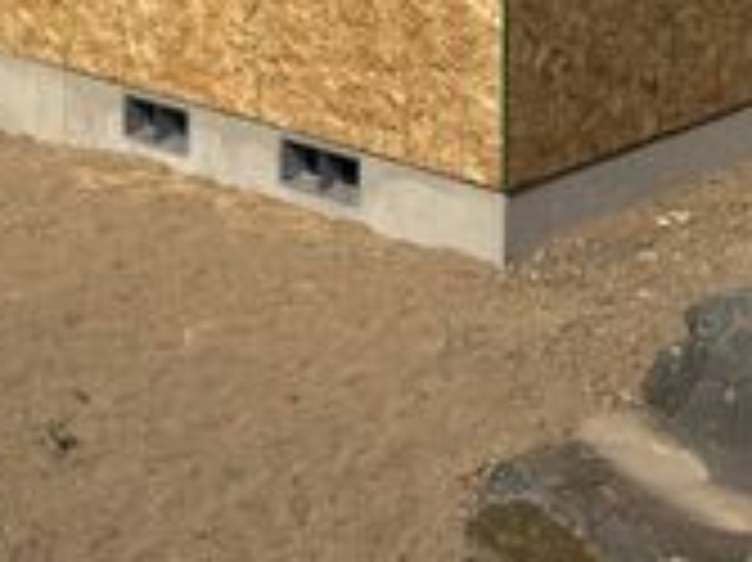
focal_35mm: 72
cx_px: 122
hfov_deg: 26.4
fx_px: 1563
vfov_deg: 18.4
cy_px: -250
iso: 80
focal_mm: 6.76
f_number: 1.78
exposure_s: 1/8130
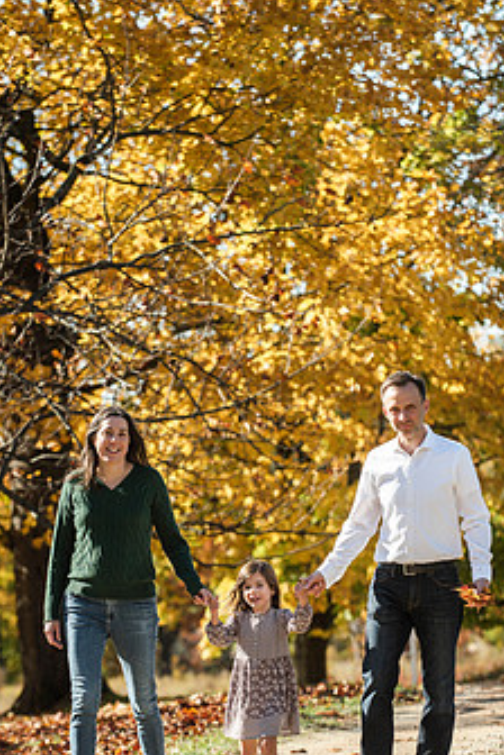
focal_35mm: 181
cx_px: 232
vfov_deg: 11.4
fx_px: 3801
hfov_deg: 7.6
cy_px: 438
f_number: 4
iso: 500
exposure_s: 1/3200
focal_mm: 135
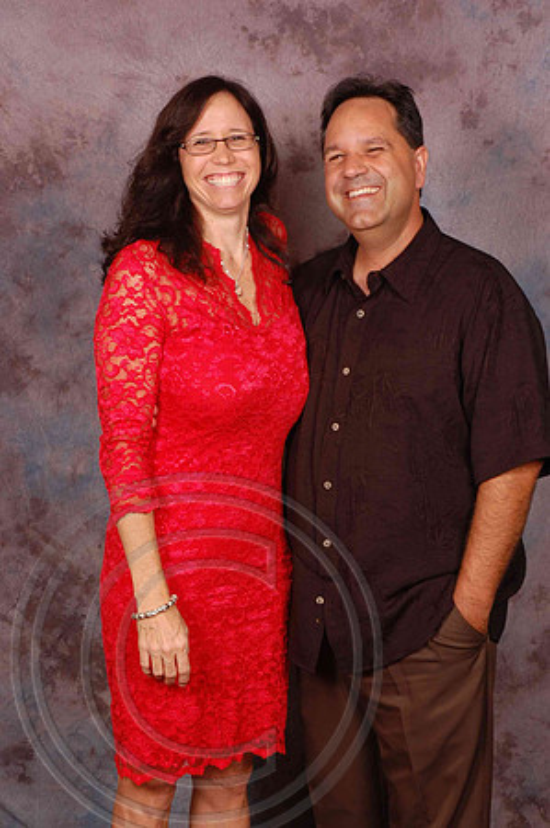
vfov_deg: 30.5
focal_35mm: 66
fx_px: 1516
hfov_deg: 20.6
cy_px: 414
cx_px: 275
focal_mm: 44
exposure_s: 1/125
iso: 200
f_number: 10
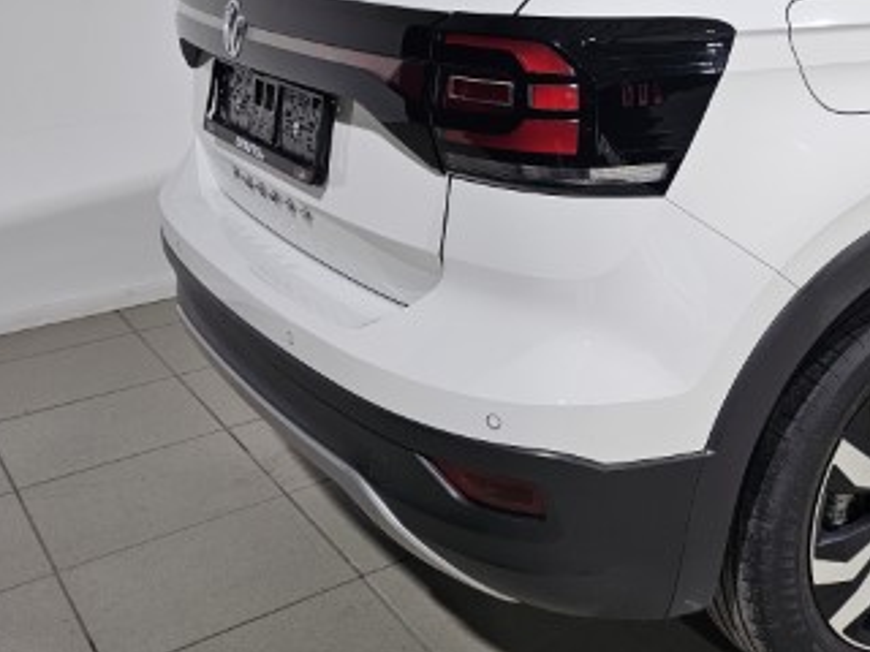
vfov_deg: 31.2
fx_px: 1156
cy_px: 196
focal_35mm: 46
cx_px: 837
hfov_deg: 37.5
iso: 80
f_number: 1.7
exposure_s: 1/100
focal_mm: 6.3
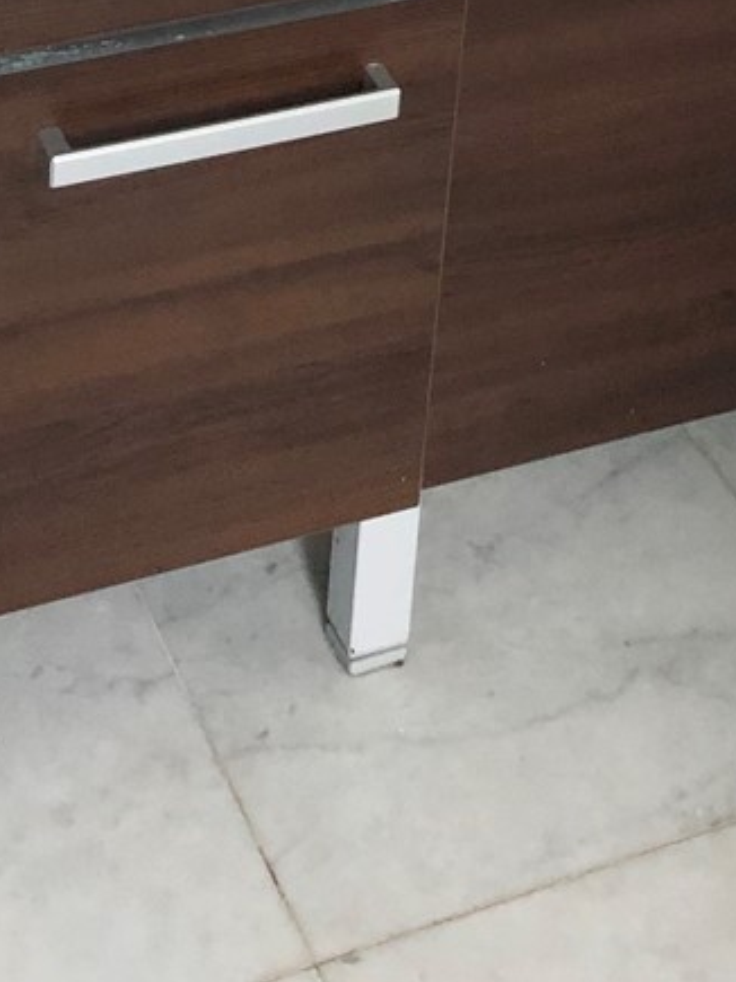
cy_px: -677
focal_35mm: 103
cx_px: 440
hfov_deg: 14.4
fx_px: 2921
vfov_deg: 16.5
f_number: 1.8
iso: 32
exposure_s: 1/30
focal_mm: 3.99
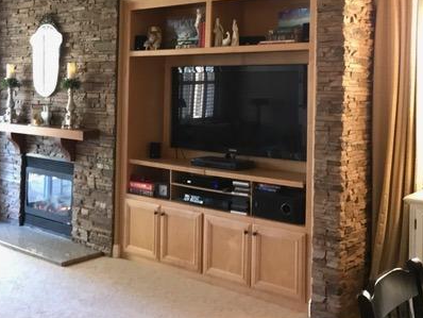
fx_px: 550
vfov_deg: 31.8
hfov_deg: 40.8
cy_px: 90
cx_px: 103
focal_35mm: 45
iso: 160
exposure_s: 1/17
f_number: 1.8
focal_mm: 3.99
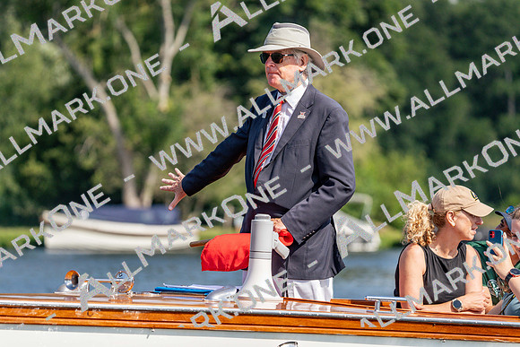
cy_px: 174
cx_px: 260
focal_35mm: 286
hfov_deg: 7.2
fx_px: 4132
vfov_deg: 4.8
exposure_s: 1/2000
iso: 400
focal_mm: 286
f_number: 5.6
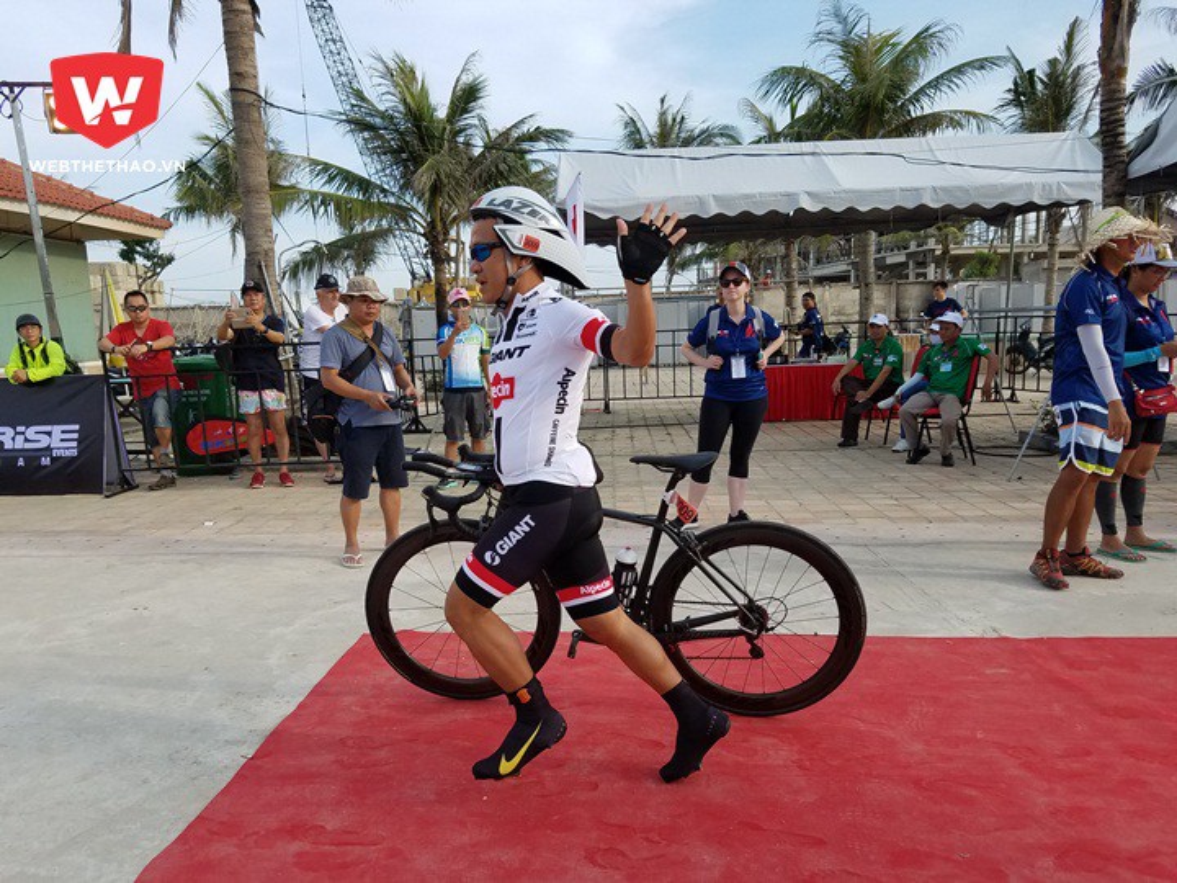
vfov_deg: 53.1
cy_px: 442
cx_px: 588
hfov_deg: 67.3
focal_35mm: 26
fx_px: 884
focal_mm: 4.2
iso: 50
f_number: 1.7
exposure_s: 1/1320
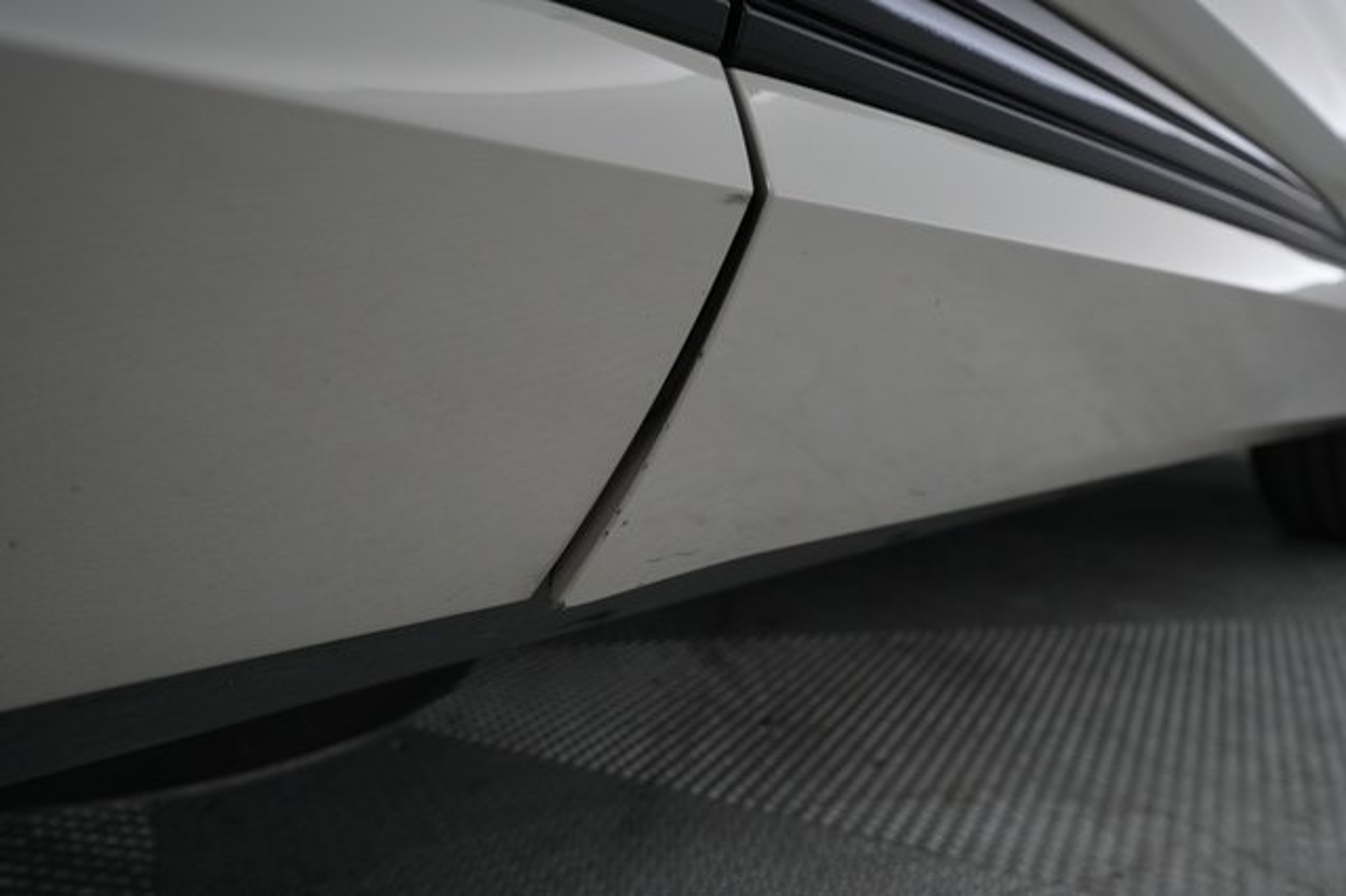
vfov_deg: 46.4
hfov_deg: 65.5
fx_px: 1046
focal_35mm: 28
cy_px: 448
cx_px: 673
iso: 2500
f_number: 5.6
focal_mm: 28
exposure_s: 1/80
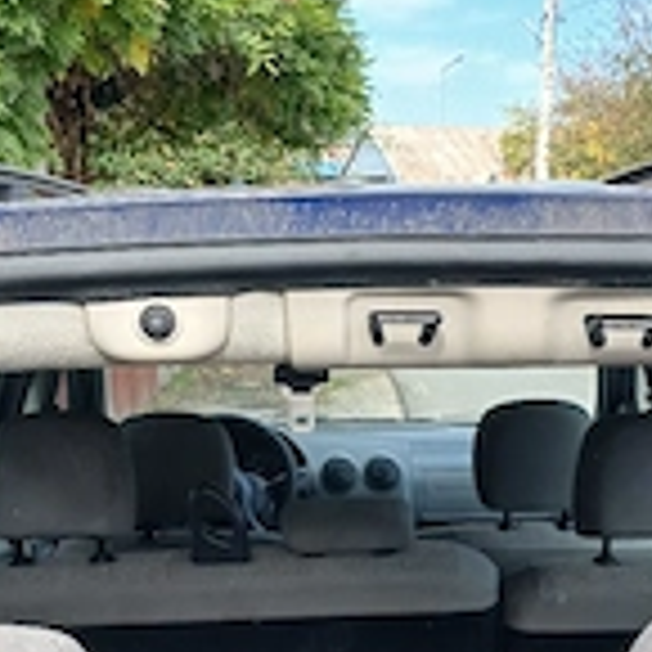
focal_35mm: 66
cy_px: 432
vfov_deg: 26.0
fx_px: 1406
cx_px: 319
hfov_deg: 26.1
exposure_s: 1/185
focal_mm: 3.98
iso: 20
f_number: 1.8
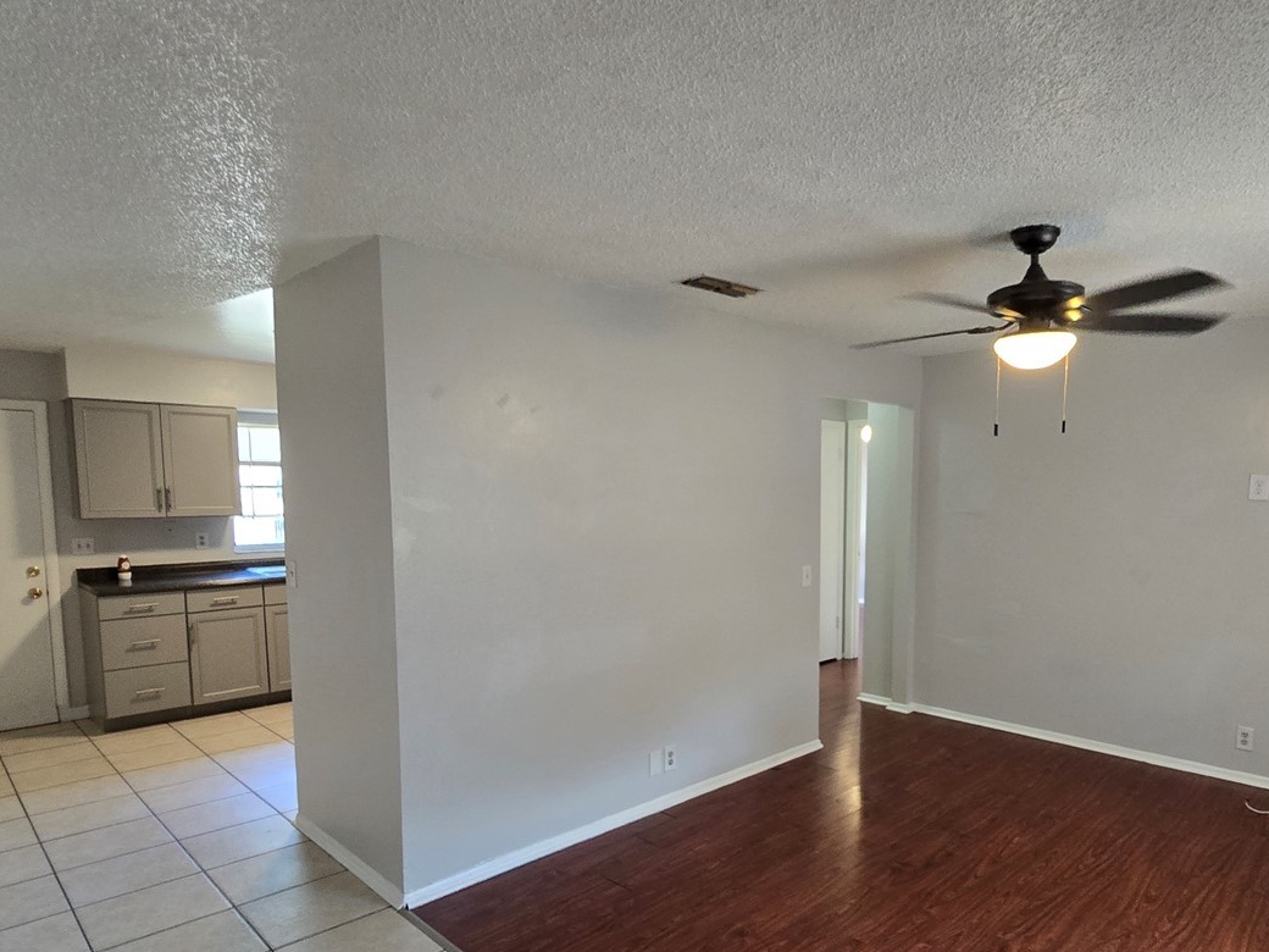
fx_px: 733
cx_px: 741
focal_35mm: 20
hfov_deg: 81.1
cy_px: 574
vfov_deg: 65.3
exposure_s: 1/60
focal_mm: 2.2
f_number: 2.2
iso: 320
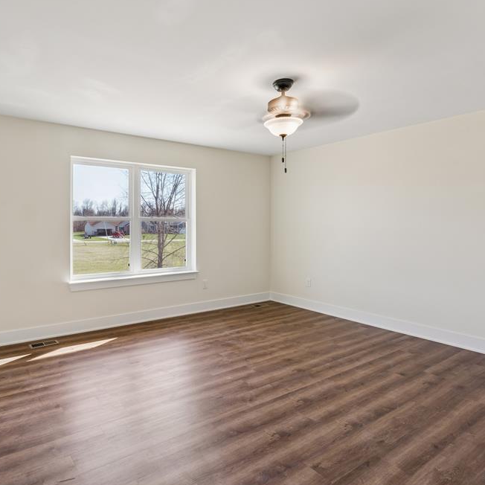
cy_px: 237
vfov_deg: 71.6
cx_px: 179
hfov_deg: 70.4
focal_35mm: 21
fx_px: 336
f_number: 13
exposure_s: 1/15
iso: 400
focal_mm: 15.9
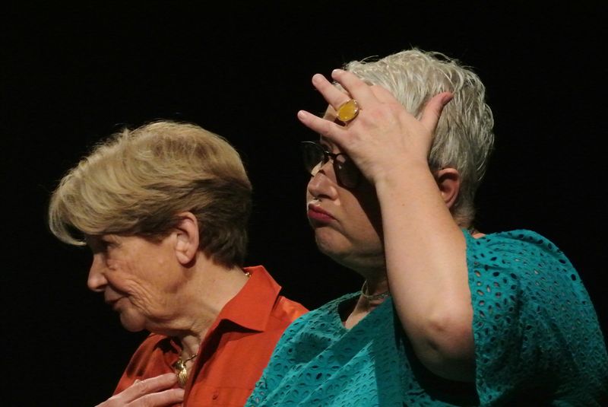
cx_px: 304
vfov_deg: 4.6
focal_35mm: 297
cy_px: 204
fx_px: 5020
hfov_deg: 6.9
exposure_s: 1/50
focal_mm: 110
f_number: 10
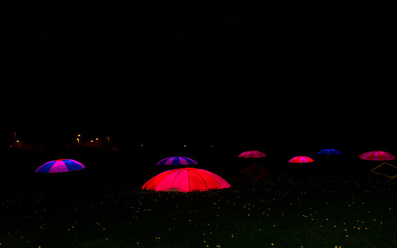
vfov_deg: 31.2
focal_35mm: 41
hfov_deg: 48.2
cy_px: 117
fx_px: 443
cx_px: 213
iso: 1000
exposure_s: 1/8
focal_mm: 36
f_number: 5
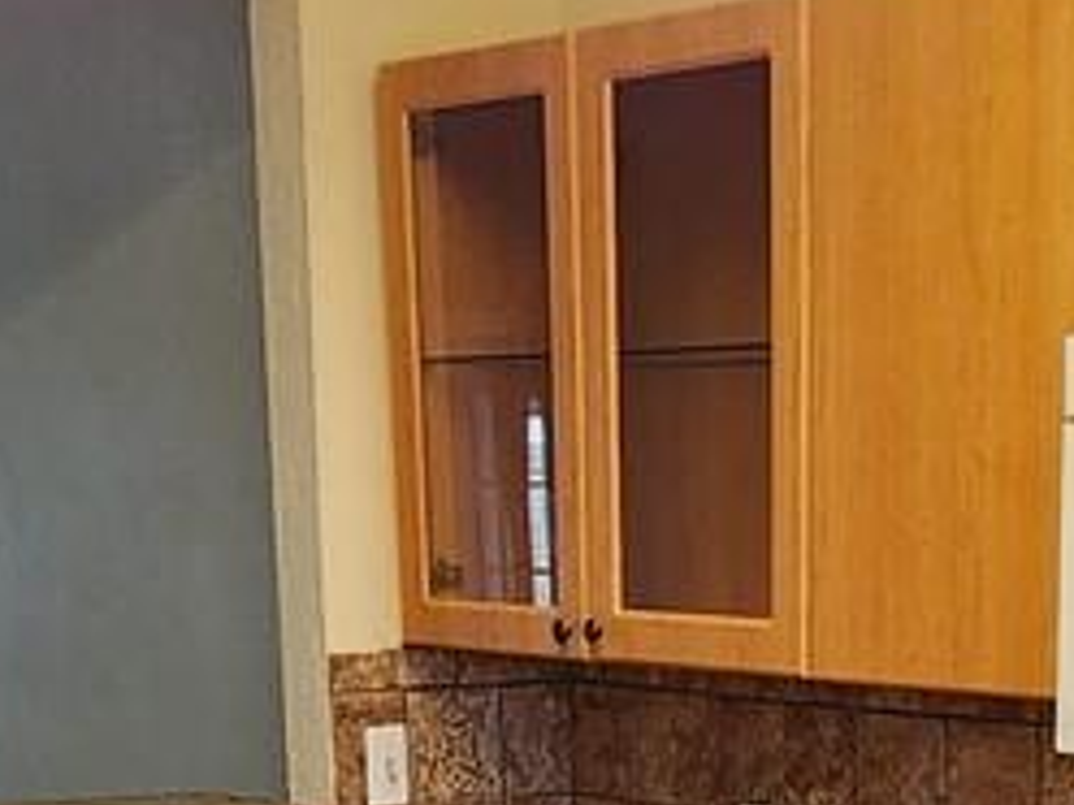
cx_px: 853
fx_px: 2606
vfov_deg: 15.5
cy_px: 1376
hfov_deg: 23.0
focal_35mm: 84
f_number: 2.2
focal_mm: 2.2
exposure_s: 1/60
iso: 160
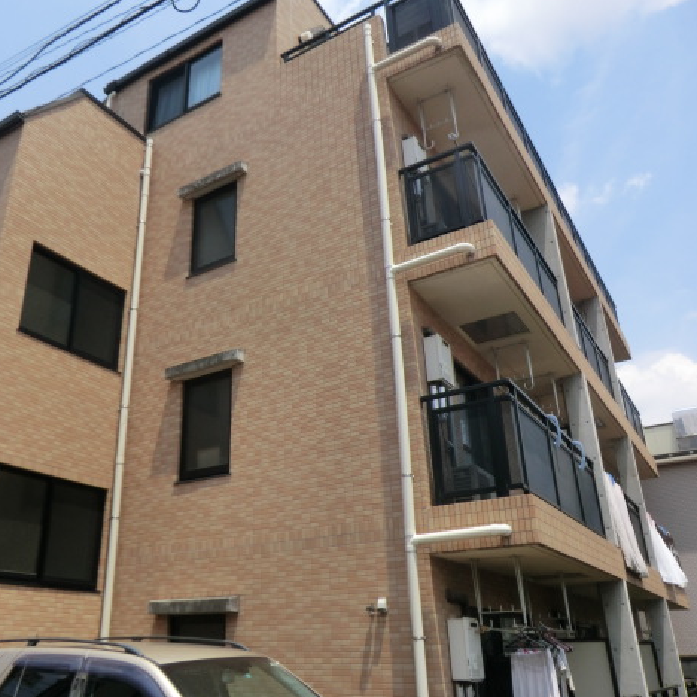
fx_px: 661
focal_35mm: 29
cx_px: 279
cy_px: 344
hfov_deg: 55.2
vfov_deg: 55.6
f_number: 7.5
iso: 80
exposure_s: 1/250
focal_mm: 4.3
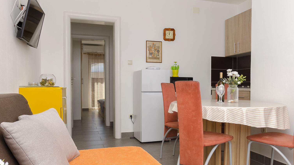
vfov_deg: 40.1
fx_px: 226
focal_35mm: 29
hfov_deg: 66.0
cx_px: 157
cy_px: 92
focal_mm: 10
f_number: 7.1
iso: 125
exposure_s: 1/100
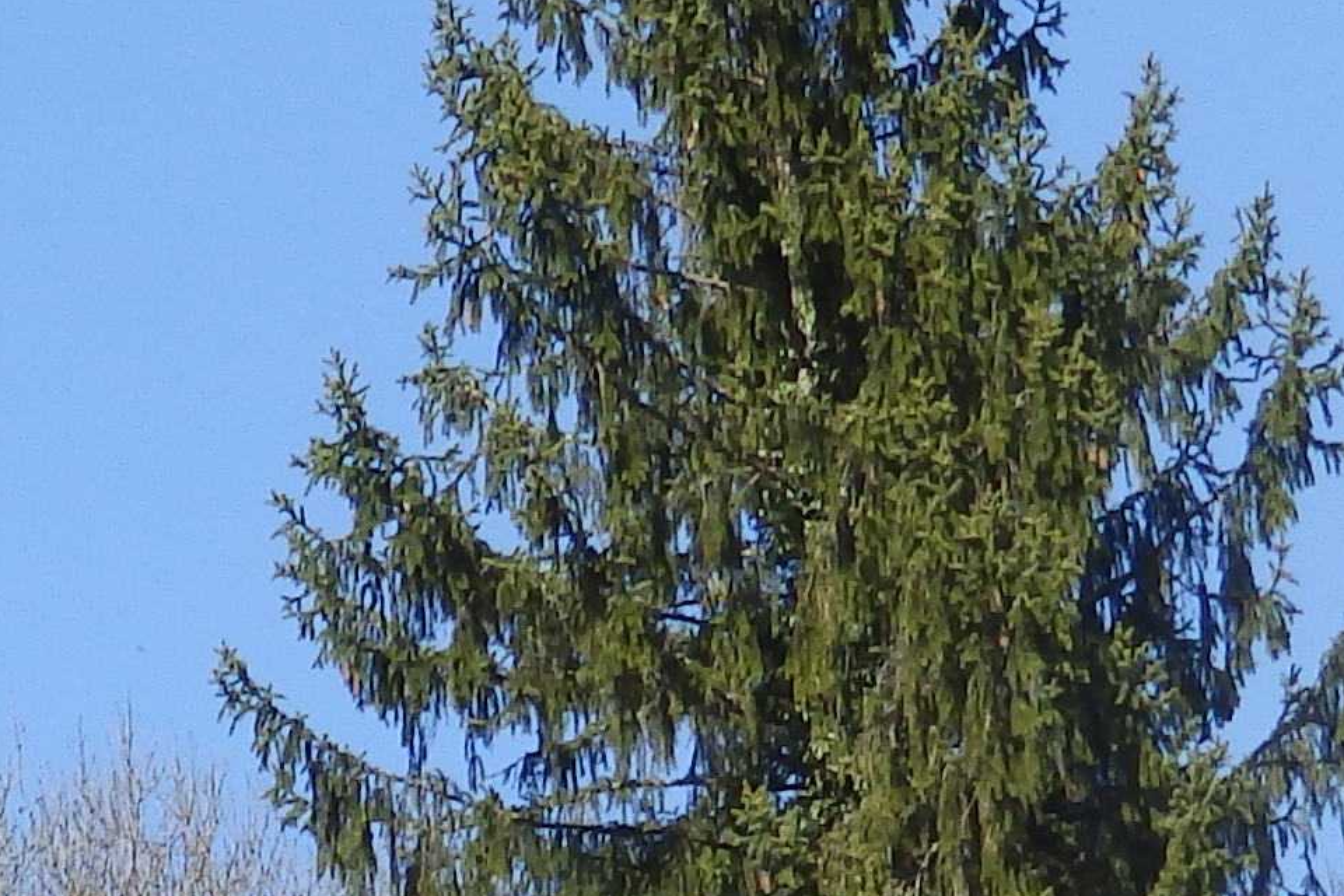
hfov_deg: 6.4
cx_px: -1126
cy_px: 1687
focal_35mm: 316
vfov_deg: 4.3
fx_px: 11796
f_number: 4.7
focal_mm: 12.2
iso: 80
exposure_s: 1/500
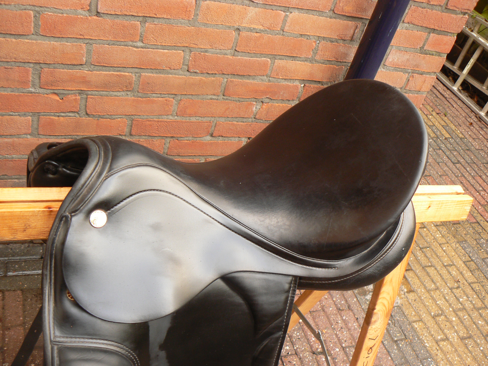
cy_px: 183
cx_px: 244
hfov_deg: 51.4
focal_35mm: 36
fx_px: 508
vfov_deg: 39.7
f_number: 2.8
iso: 80
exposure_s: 1/30
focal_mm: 6
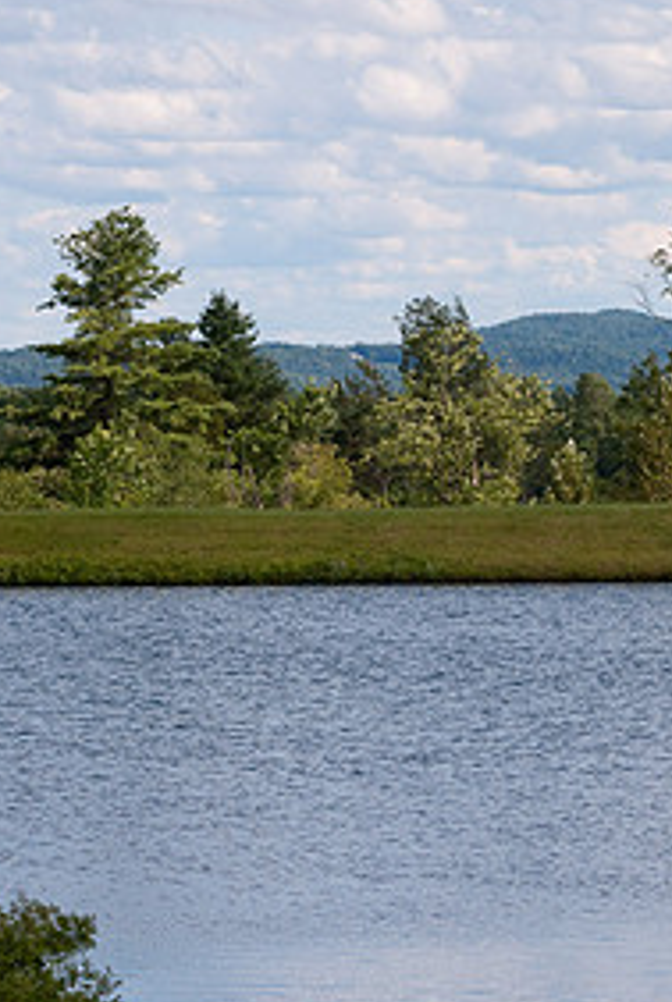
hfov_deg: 5.1
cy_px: 718
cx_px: 364
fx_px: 7476
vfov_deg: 7.7
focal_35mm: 268
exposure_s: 1/500
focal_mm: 112
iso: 200
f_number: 8
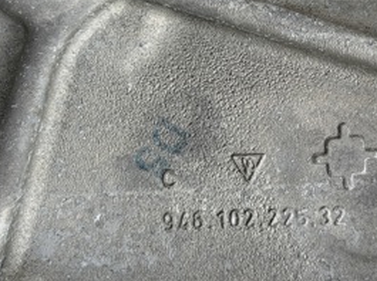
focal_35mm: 116
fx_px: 1262
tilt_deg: -67.8
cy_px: 55
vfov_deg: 12.7
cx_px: 282
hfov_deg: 16.9
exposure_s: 1/596
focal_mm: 6.76
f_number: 1.78
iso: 64
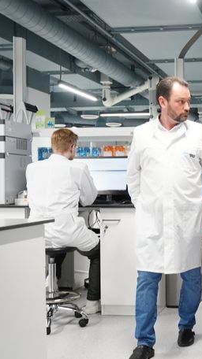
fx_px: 505
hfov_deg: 21.2
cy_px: 182
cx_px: 236
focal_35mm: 53
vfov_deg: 39.2
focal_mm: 33
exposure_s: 1/250
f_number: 4.5
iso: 4000
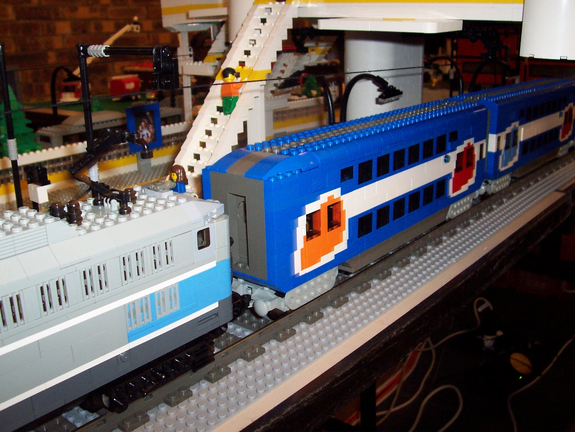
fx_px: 615
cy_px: 216
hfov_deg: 50.1
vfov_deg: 38.7
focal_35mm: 37
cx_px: 288
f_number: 2.8
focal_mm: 5.6
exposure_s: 1/60
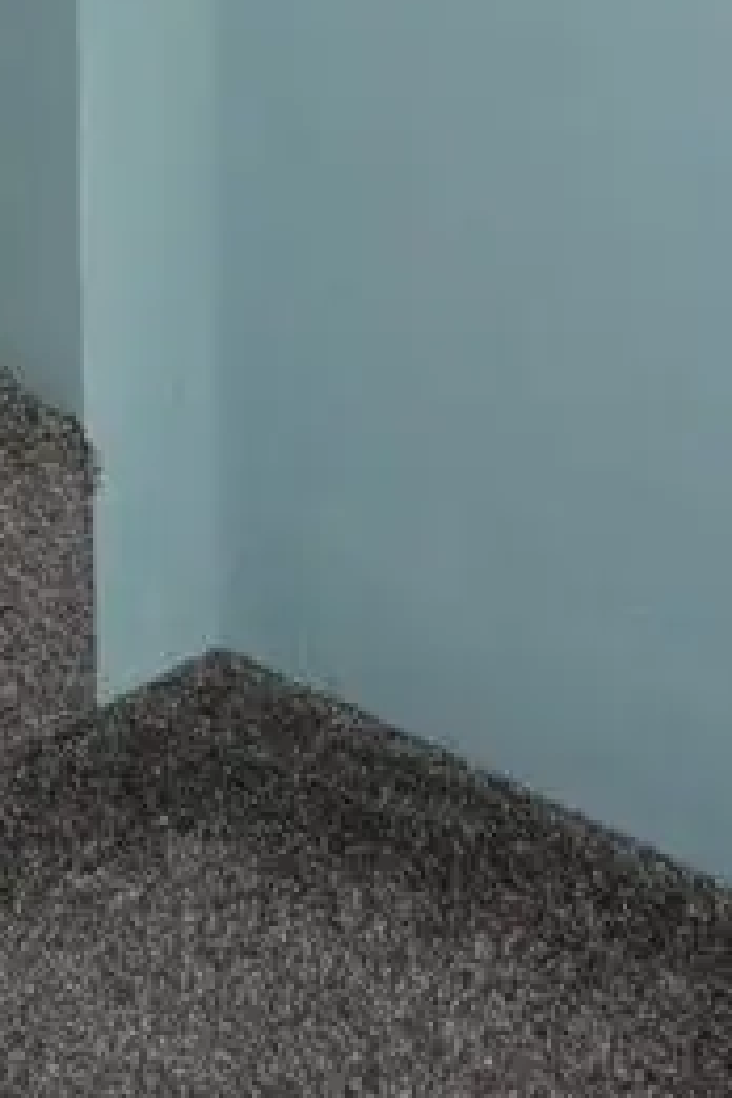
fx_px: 3782
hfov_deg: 10.8
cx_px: -244
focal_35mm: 124
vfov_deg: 14.2
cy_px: -1014
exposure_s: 1/80
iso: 800
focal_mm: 18
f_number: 4.5
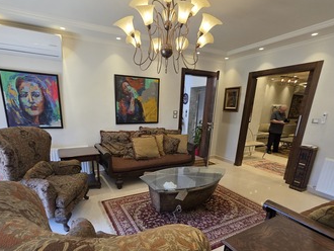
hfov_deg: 87.5
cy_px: 166
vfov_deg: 69.7
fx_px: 174
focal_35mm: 18
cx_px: 153
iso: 80
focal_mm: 2.2
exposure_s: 1/100
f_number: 1.9
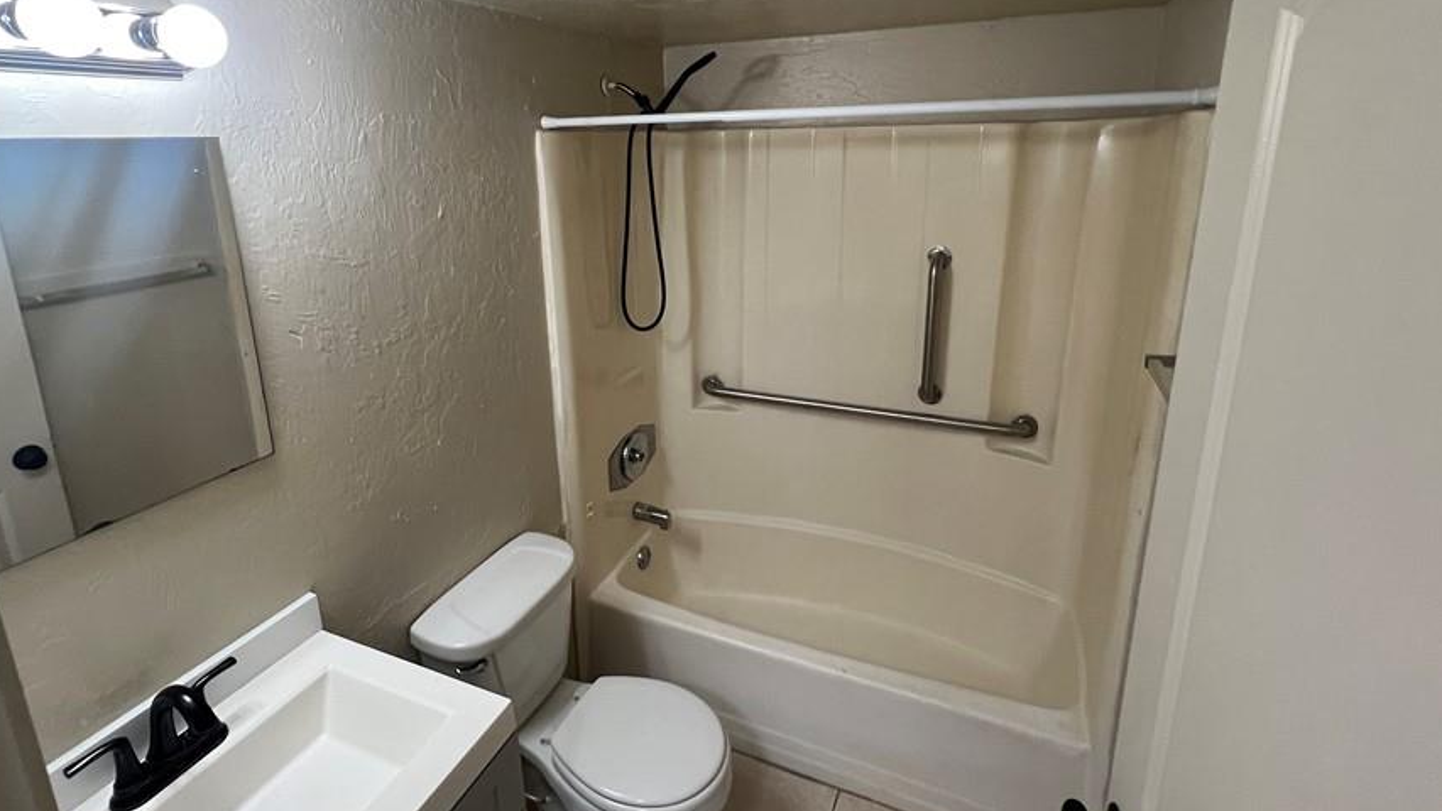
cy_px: 313
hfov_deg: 95.8
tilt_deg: -15.8
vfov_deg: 63.2
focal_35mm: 17
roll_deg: +0.6
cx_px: 681
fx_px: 650
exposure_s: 1/120
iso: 200
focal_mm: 1.57
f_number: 1.8
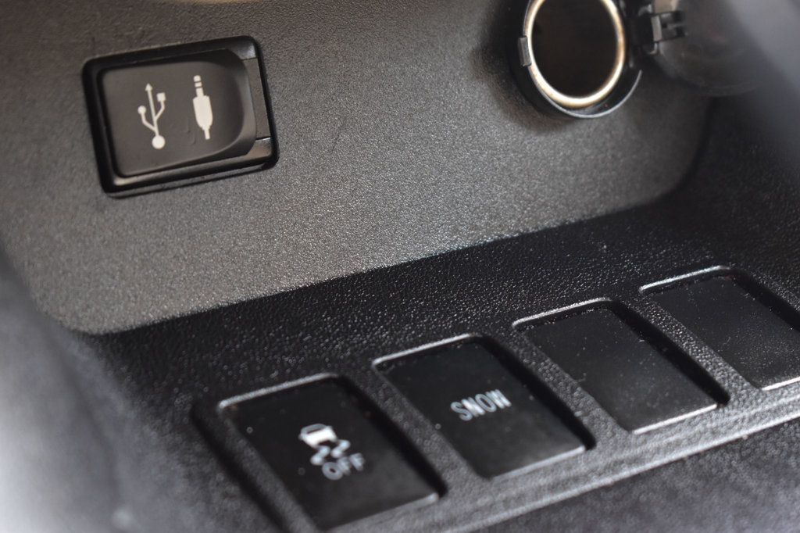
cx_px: 400
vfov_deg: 16.5
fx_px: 1833
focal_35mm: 82
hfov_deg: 24.6
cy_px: 266
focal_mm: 55
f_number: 6.3
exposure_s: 1/15
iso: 1400
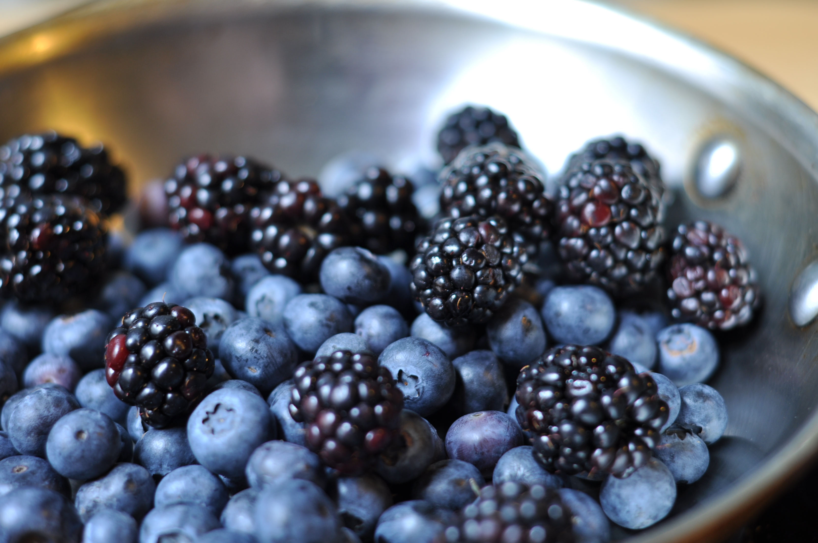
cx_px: 409
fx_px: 1702
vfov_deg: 18.1
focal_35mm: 75
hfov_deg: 27.0
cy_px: 272
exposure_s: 1/10
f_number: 2.8
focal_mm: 50
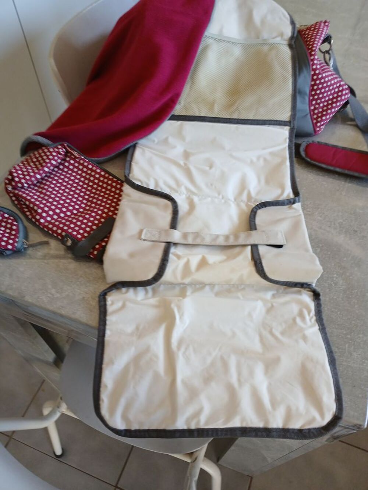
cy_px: 245
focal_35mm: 26
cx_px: 184
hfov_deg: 53.1
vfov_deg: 67.3
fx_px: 368
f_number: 1.8
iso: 125
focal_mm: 3.98
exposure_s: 1/50
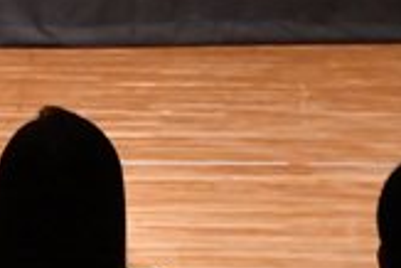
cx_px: -230
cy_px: -288
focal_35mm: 1067
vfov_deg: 1.3
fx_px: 11895
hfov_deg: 1.9
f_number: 5.6
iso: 12800
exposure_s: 1/400
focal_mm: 150
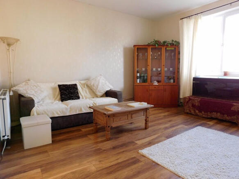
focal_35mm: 23
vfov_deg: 58.9
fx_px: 159
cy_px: 90
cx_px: 120
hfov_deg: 73.9
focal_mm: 4
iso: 180
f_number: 3
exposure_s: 1/30
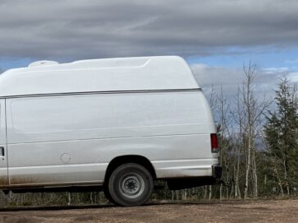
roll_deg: -0.1
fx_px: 878
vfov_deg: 14.5
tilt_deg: +1.8
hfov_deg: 19.0
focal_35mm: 102
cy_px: 112
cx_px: 38
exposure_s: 1/7092
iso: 64
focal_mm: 6.76
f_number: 1.78
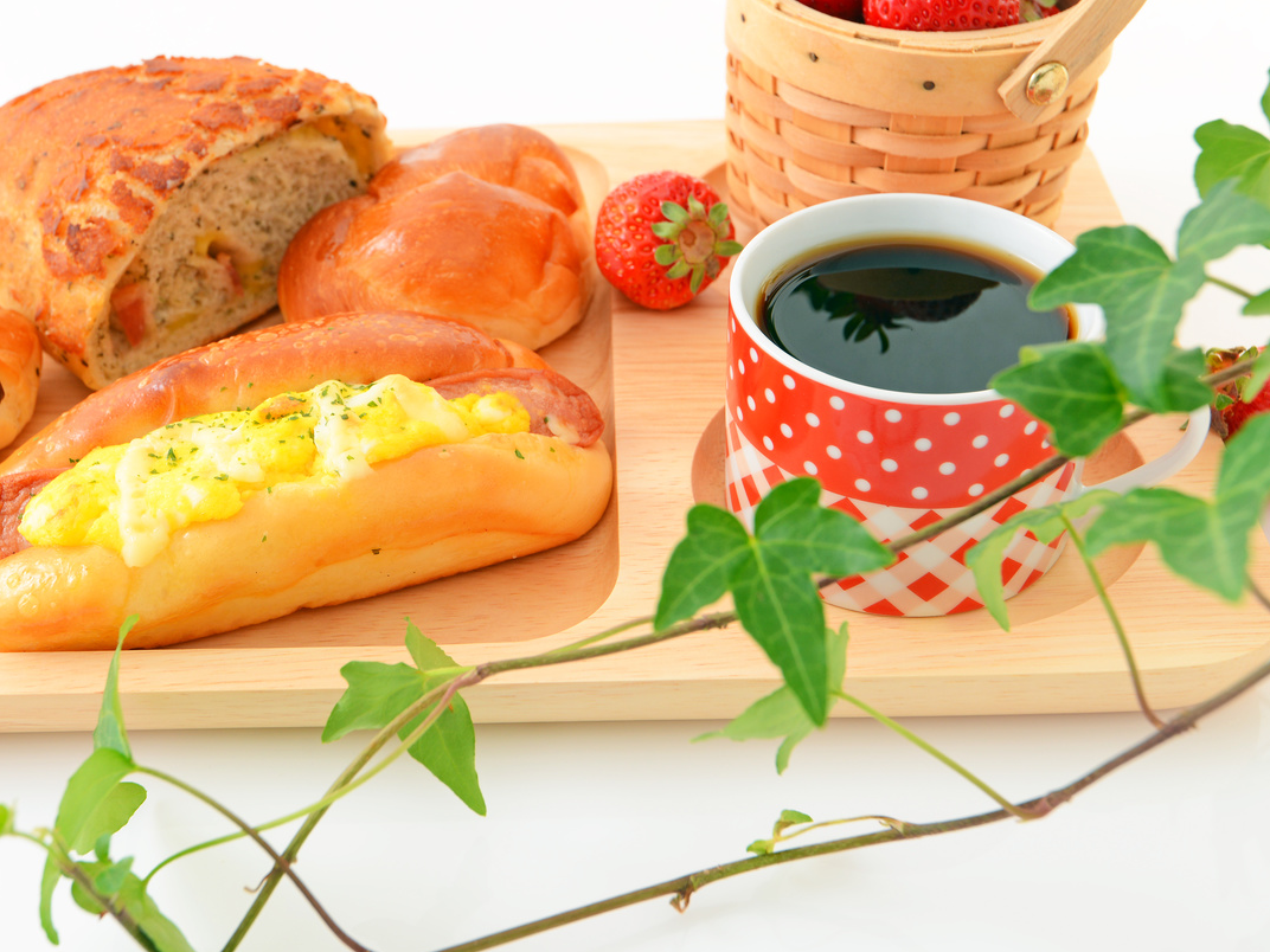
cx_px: 572
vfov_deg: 27.5
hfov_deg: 36.1
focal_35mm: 53
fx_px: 1944
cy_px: 399
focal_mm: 35
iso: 125
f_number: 8
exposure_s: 1/100
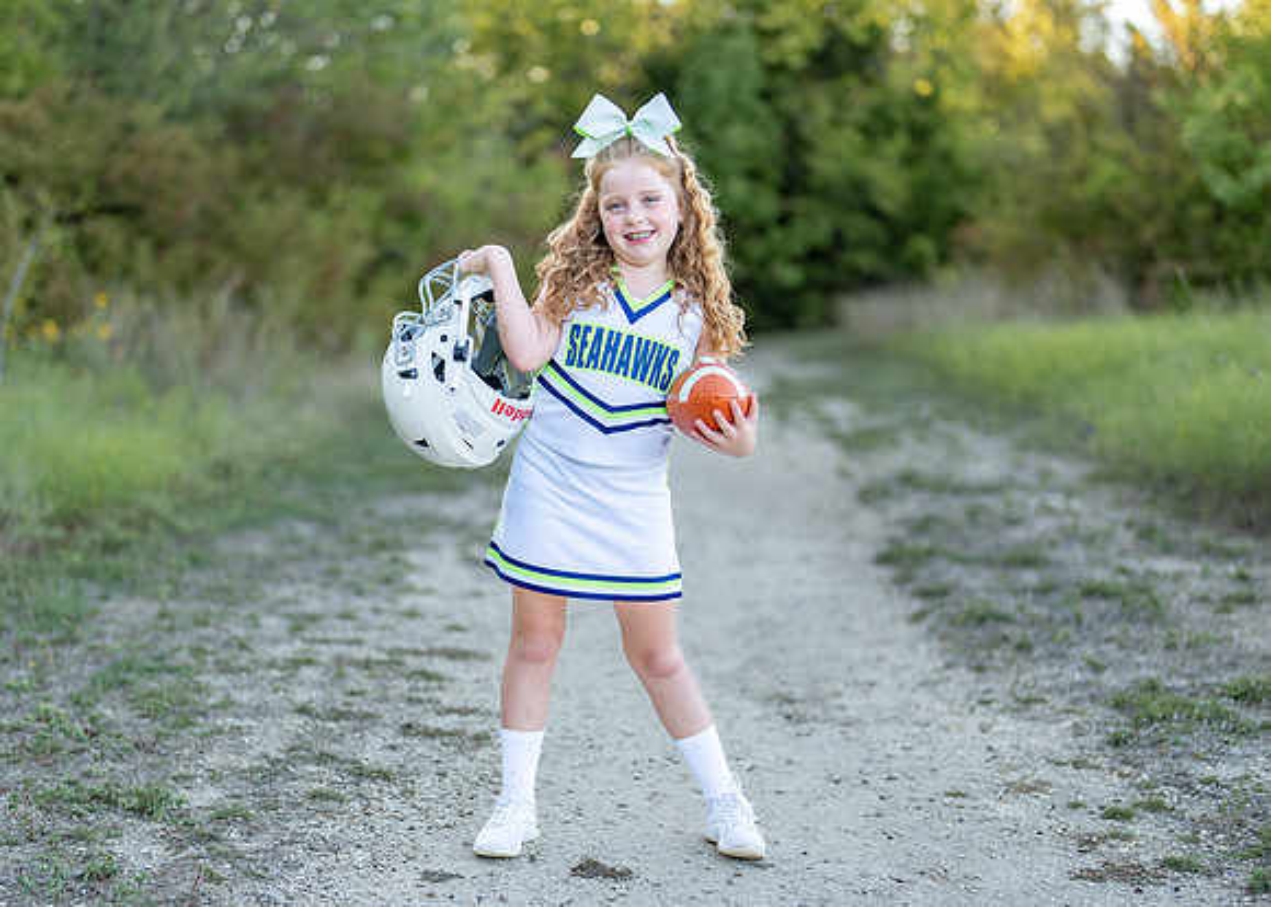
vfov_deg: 22.2
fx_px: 2307
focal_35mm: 64
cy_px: 529
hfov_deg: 30.8
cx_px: 587
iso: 100
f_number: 1.2
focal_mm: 50
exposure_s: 1/800
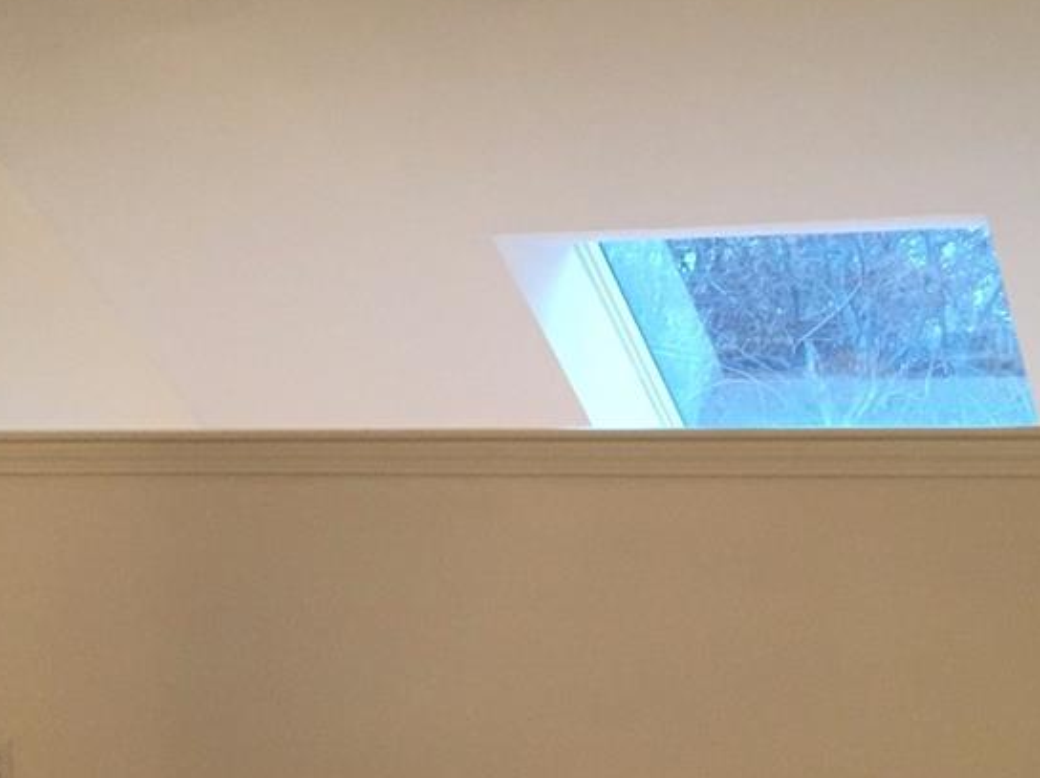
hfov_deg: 24.4
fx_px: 2401
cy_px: 495
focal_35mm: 80
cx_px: 432
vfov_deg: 18.4
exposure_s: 1/17
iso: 200
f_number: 2.2
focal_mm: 4.15
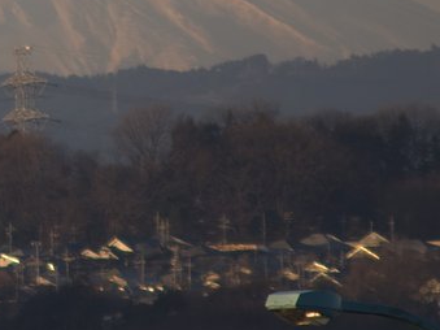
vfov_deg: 1.1
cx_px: -100
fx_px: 16595
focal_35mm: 1306
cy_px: -12
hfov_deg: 1.5
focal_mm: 300
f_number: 5.6
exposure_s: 1/250
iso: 100
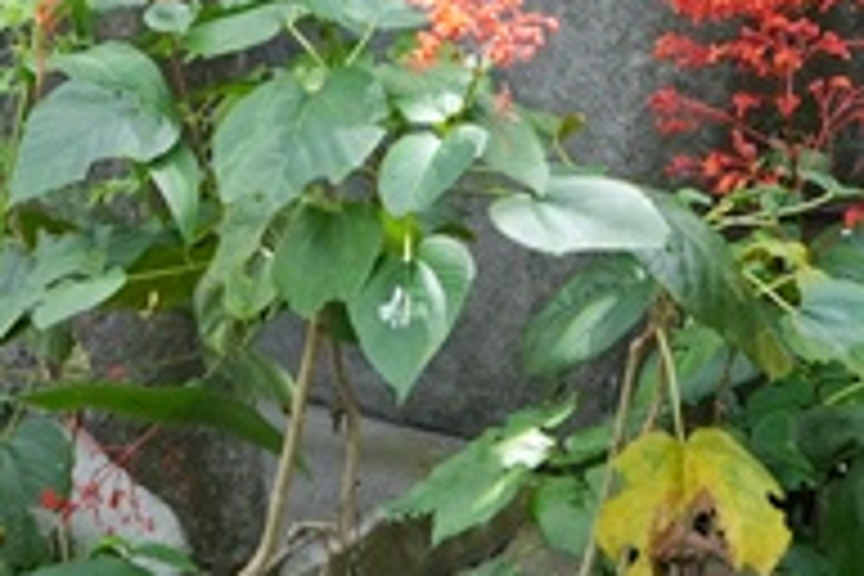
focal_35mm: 128
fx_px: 3072
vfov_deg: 9.9
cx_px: 162
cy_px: -583
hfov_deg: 15.9
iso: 1000
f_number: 7.1
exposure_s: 1/160
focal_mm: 24
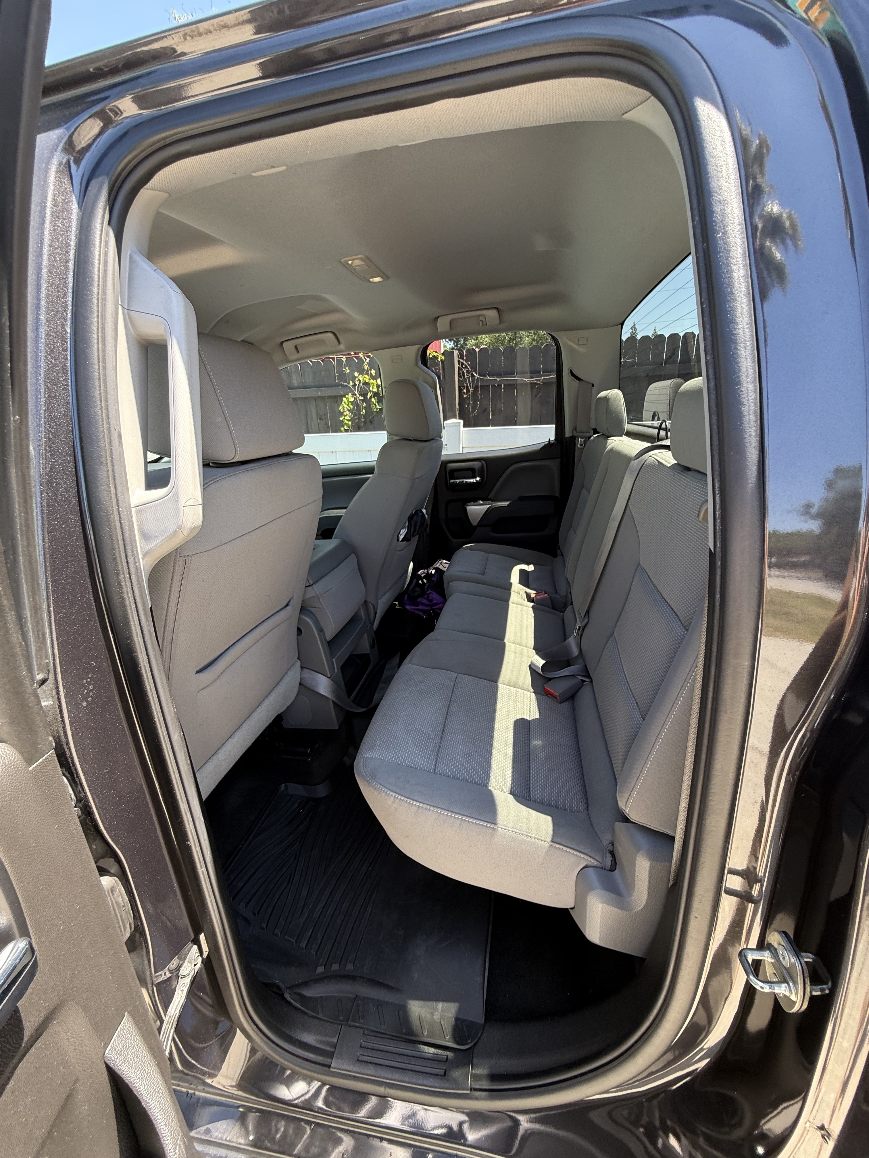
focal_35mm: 14
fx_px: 469
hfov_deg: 85.7
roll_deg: +1.4
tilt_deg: -19.0
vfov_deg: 102.1
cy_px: 579
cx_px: 434
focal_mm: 2.22
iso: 80
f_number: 2.2
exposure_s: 1/99
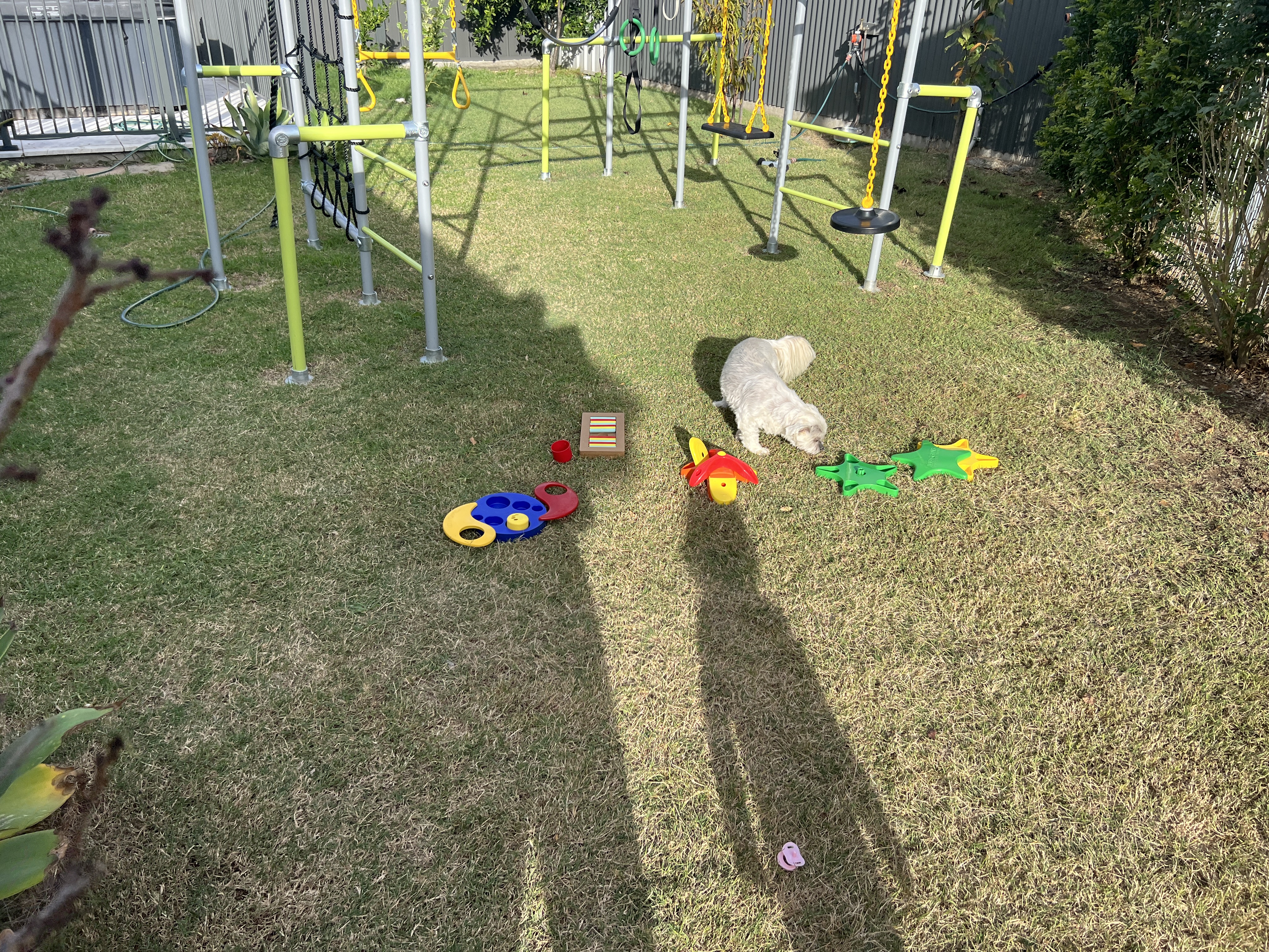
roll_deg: -2.2
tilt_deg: -31.5
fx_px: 953
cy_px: 476
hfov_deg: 67.3
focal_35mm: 26
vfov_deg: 53.1
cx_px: 634
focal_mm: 5.7
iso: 50
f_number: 1.5
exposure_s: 1/1779
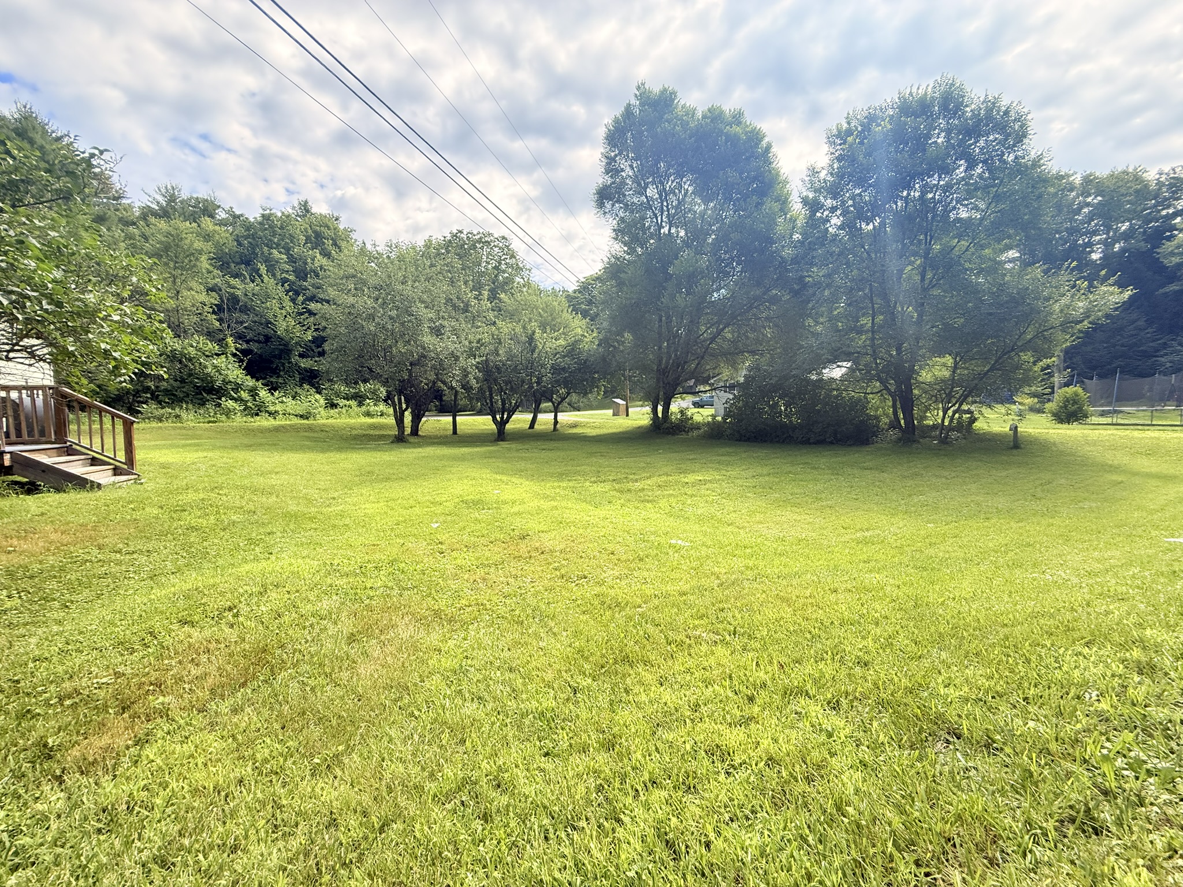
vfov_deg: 85.7
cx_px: 592
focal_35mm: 14
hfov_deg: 102.1
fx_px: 478
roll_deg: +0.5
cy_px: 444
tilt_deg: -3.9
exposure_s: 1/672
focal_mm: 2.22
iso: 64
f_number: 2.2
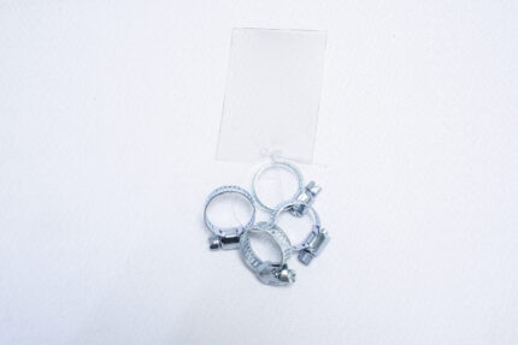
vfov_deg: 19.5
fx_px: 1008
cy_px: 172
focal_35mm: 70
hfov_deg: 28.8
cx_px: 259
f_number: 9
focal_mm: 70
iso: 3200
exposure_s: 1/200
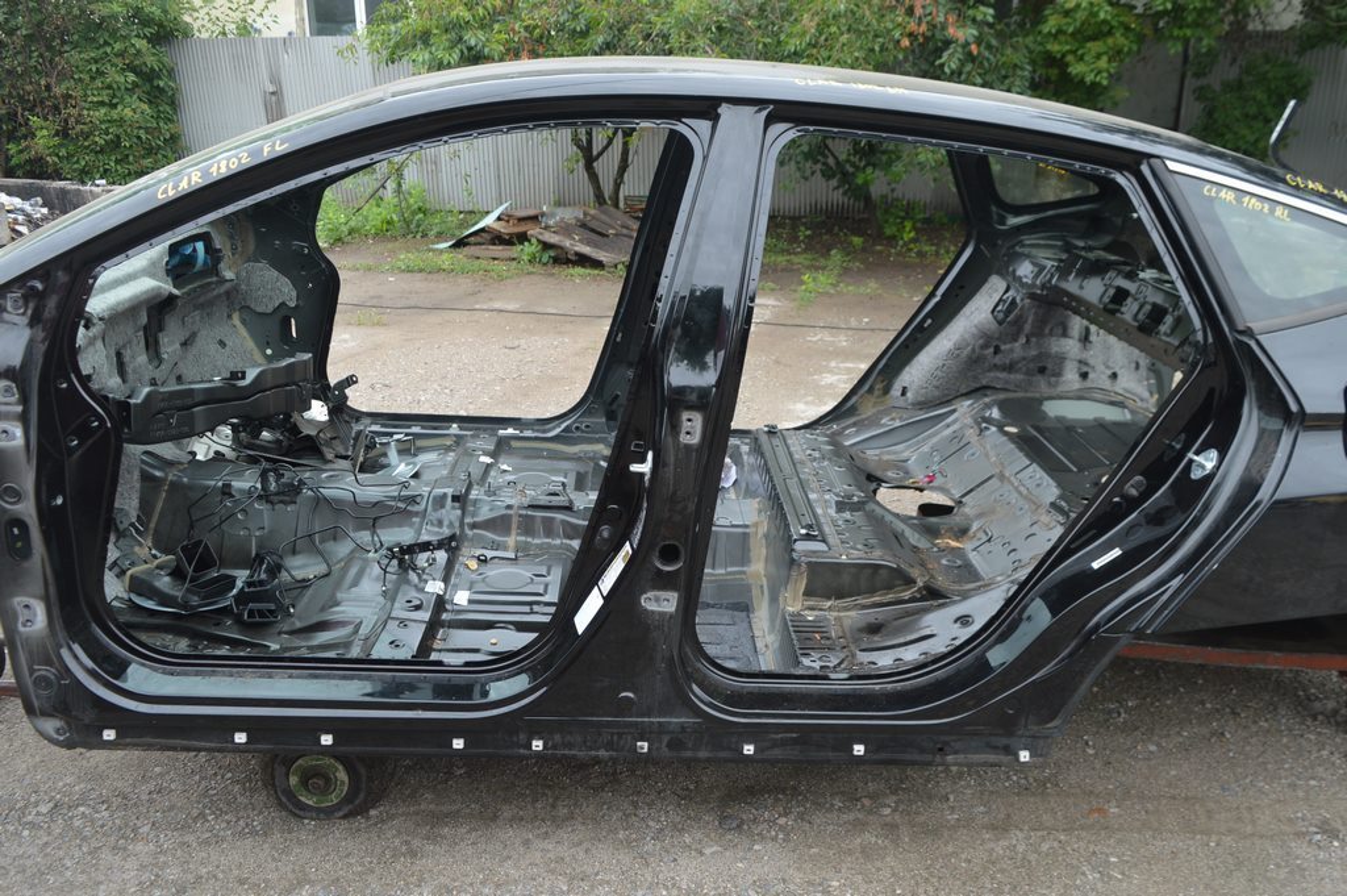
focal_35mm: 30
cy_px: 448
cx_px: 674
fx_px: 1122
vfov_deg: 43.5
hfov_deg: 62.0
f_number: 5.6
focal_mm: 20
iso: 180
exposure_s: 1/125
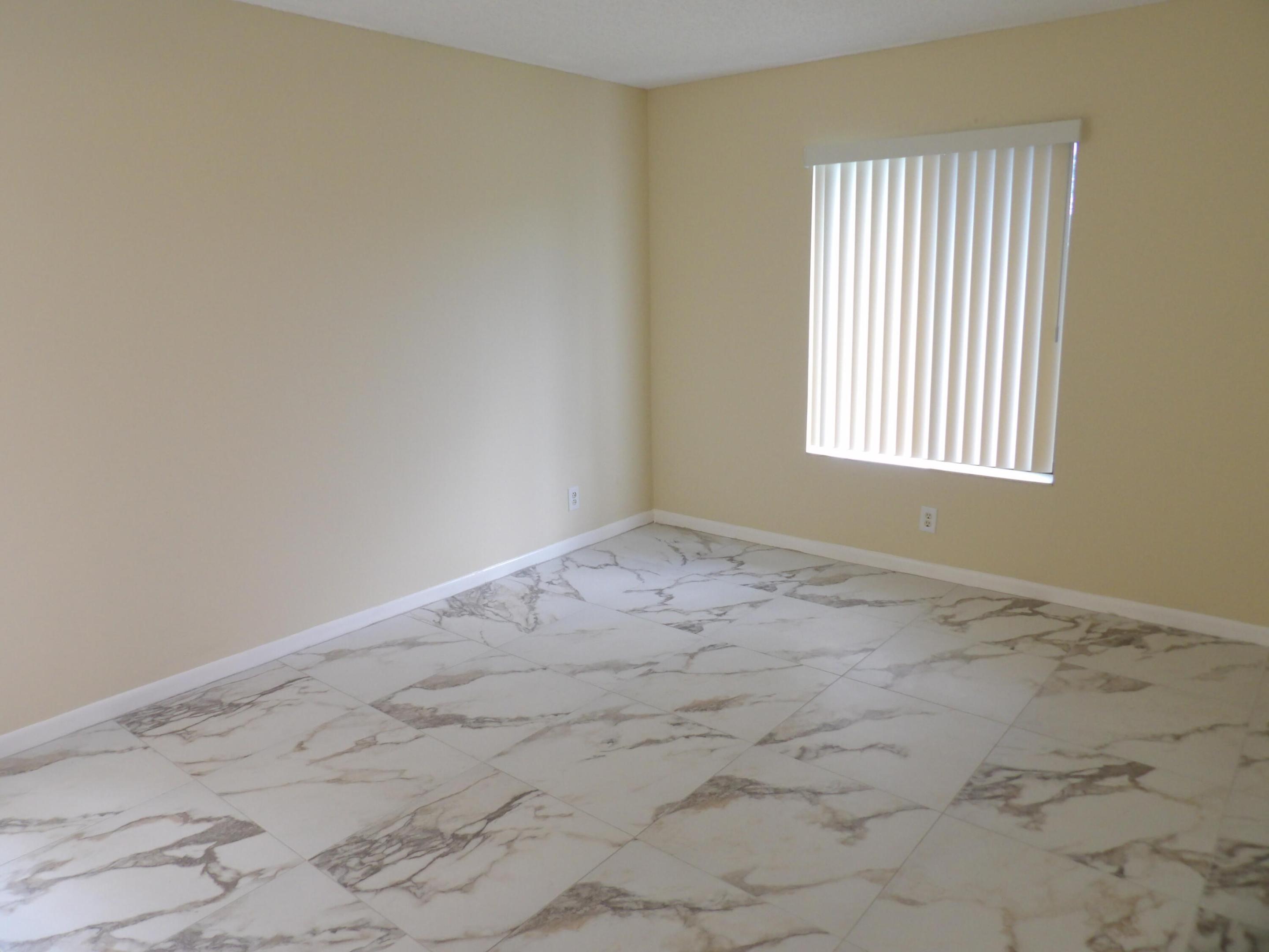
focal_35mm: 24
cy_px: 476
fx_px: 880
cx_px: 634
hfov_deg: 71.6
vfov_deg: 56.8
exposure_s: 1/29
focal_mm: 4.3
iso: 200
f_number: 3.2
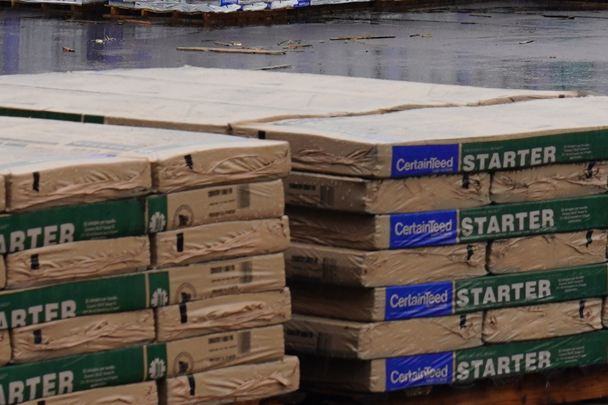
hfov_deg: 6.2
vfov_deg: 4.1
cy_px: -89
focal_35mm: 332
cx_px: 827
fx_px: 5607
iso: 100
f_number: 8
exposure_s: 1/125
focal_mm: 48
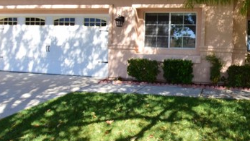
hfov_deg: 62.8
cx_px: 183
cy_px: 55
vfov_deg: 40.0
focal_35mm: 29
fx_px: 192
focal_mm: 10
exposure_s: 1/40
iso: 220
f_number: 16
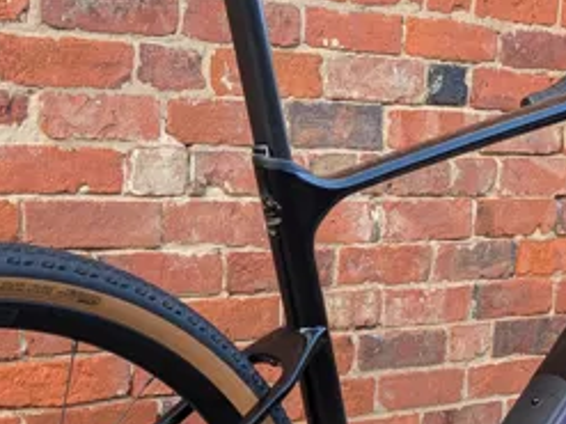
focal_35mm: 81
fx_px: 1324
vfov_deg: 17.6
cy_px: 463
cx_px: 328
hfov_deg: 24.1
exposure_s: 1/100
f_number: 1.89
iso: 53
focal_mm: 5.43
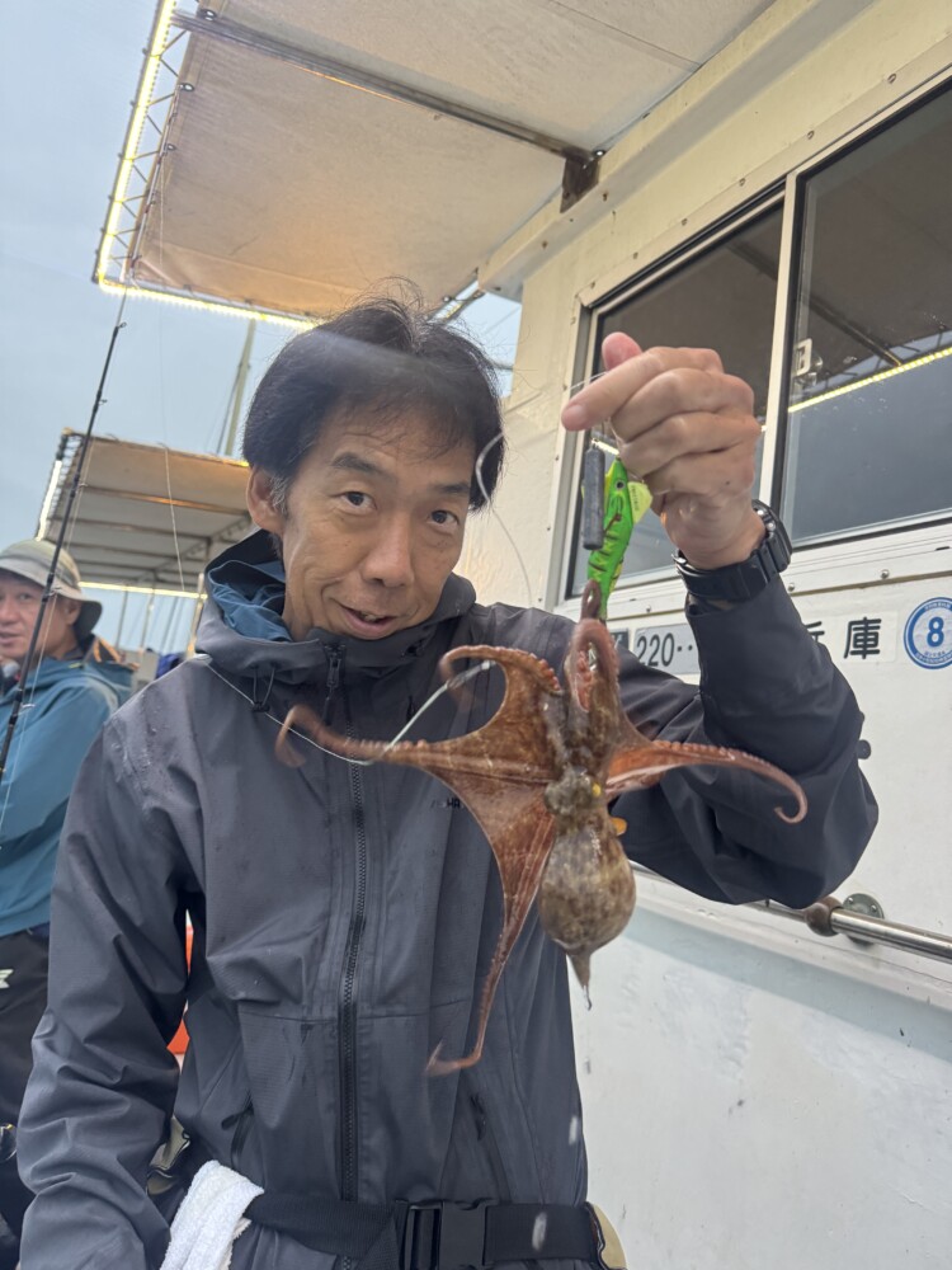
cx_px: 476
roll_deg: -6.1
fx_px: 880
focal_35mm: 24
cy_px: 635
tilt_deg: +7.8
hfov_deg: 56.8
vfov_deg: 71.6
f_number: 1.78
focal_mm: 6.76
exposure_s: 1/60
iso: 400
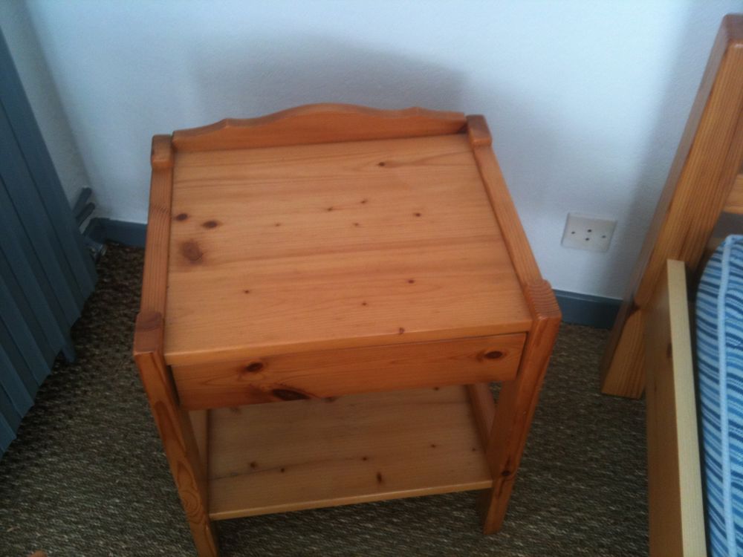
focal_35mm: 35
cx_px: 372
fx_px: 751
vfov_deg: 40.7
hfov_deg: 52.6
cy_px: 278
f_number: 2.8
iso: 64
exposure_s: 1/20
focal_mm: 3.85
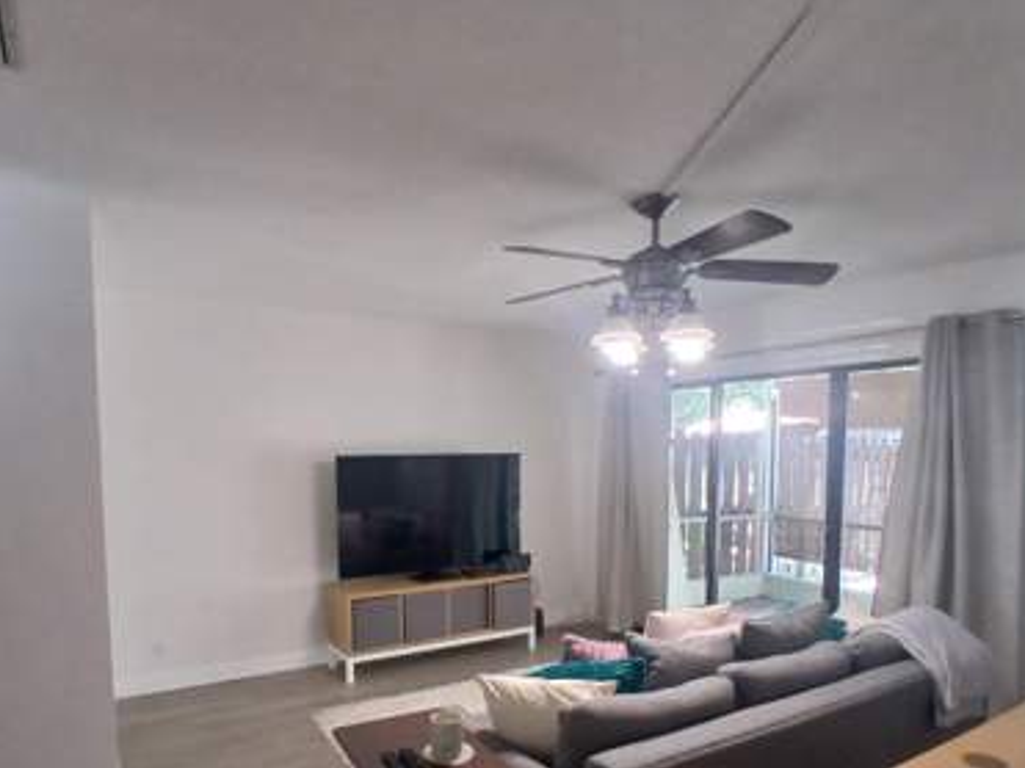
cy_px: 472
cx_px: 483
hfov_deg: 76.3
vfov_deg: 60.4
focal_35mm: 22
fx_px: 651
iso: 250
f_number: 2.2
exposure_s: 1/30
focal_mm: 1.4
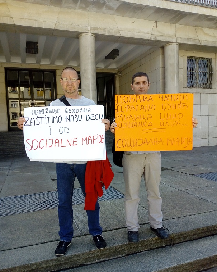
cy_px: 142
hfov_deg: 50.0
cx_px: 110
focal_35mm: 29
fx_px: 233
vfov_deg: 60.4
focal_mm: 3.5
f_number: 2
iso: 123
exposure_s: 1/604
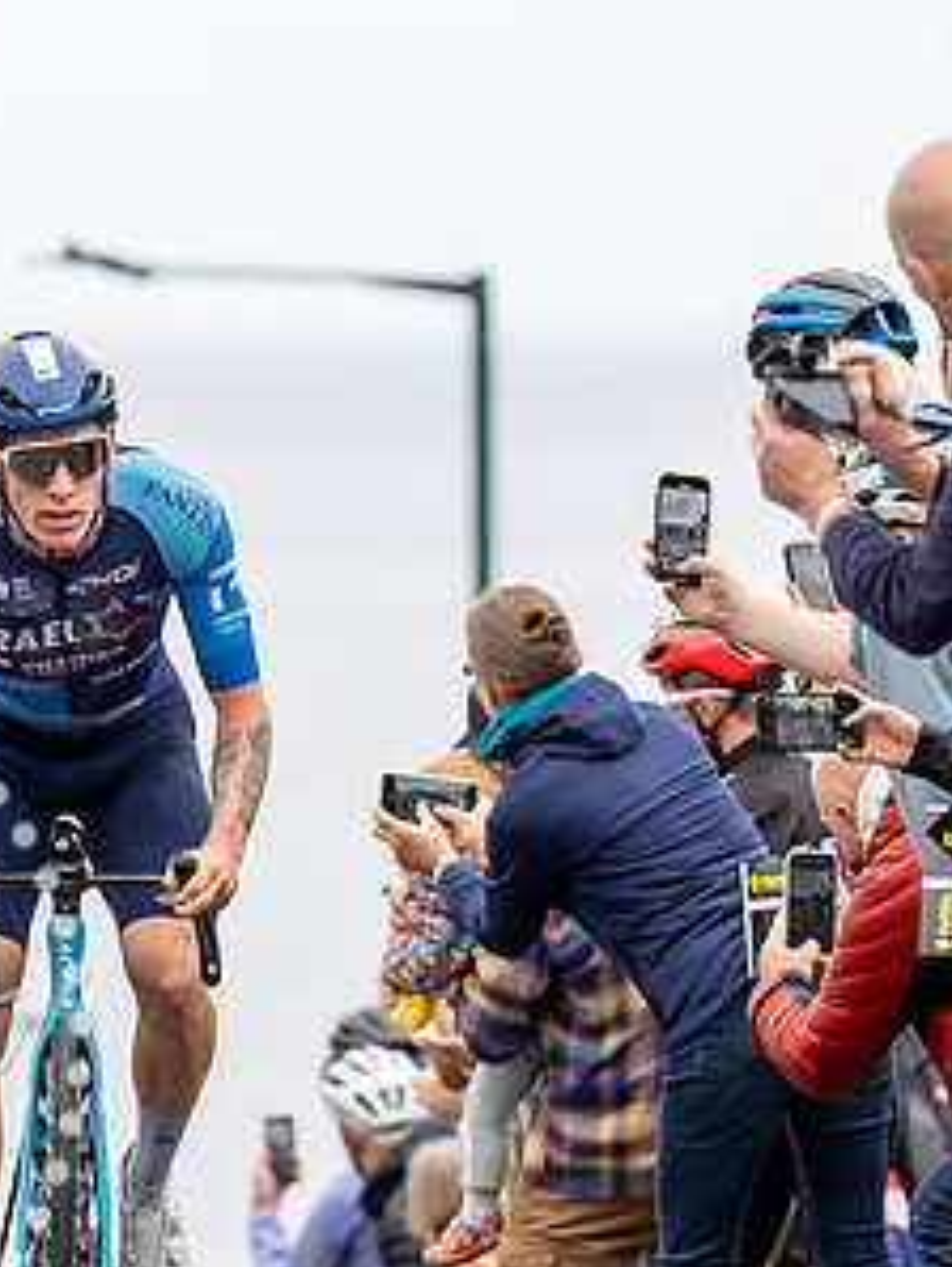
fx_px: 19553
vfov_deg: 3.7
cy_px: 660
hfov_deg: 2.8
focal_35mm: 534
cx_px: 223
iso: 320
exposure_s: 1/1000
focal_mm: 167
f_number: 3.5
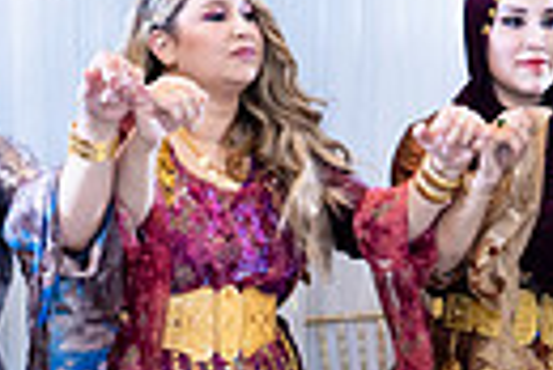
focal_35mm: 107
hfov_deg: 18.6
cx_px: 9
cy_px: 415
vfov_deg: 12.6
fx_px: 1645
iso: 800
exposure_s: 1/160
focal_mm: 24
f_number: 2.8
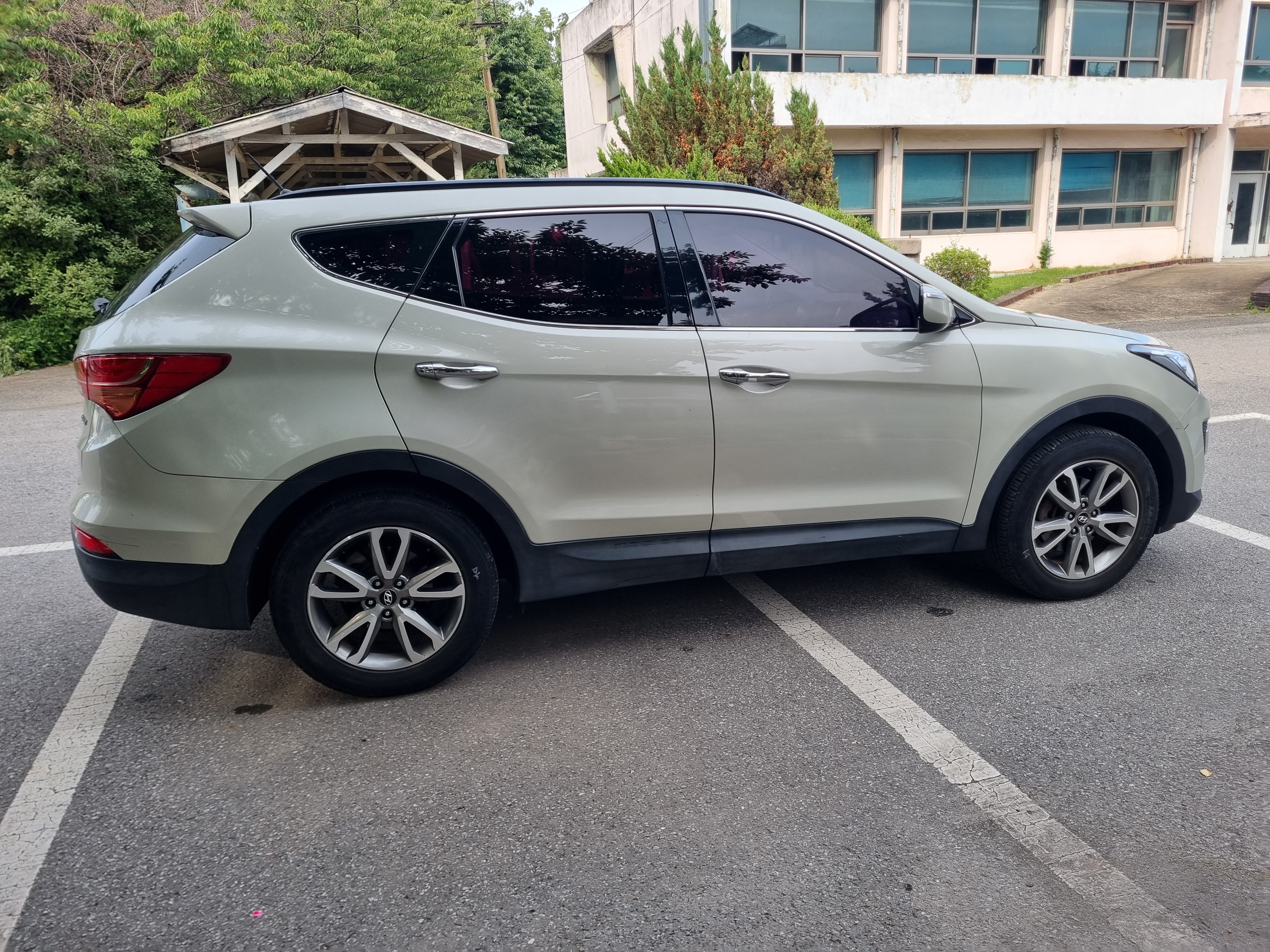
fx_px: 954
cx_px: 635
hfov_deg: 67.3
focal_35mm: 26
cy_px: 476
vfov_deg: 53.1
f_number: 1.8
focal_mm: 5.4
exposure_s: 1/616
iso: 50
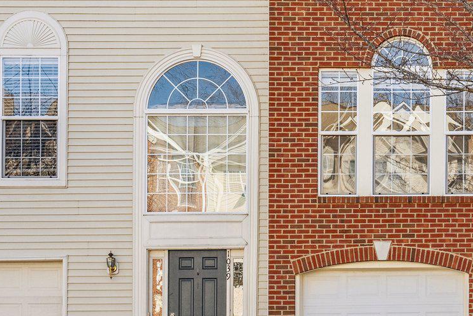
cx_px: 463
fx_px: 1051
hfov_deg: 24.3
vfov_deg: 16.9
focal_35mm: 80
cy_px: 47
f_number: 8
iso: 400
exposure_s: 1/500
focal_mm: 29
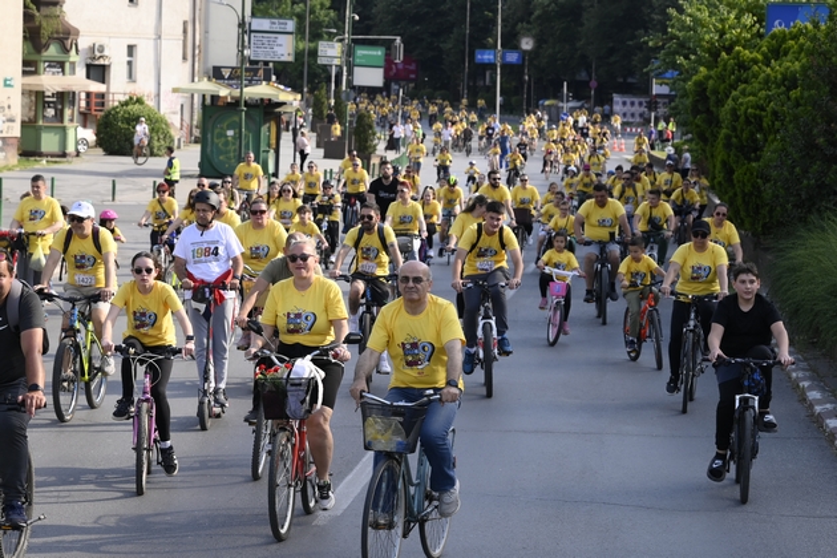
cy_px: 279
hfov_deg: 19.5
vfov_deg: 13.0
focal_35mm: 105
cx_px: 418
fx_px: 2441
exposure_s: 1/640
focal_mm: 70
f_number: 5.6
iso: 400
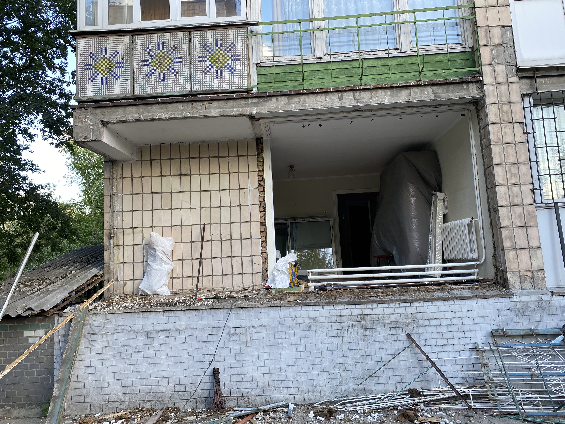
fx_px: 424
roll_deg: +3.2
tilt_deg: +8.1
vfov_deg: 53.1
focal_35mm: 26
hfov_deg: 67.3
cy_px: 212
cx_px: 282
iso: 32
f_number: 1.8
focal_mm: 4.25
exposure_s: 1/124
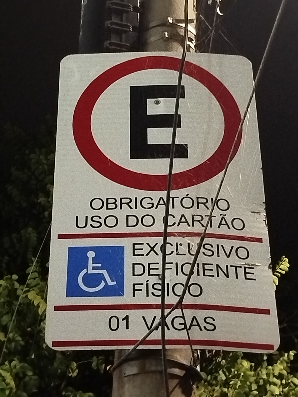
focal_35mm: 72
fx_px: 826
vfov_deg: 27.0
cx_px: 149
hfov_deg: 20.4
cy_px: 198
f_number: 1.7
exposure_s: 1/17
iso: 1600
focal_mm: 5.31
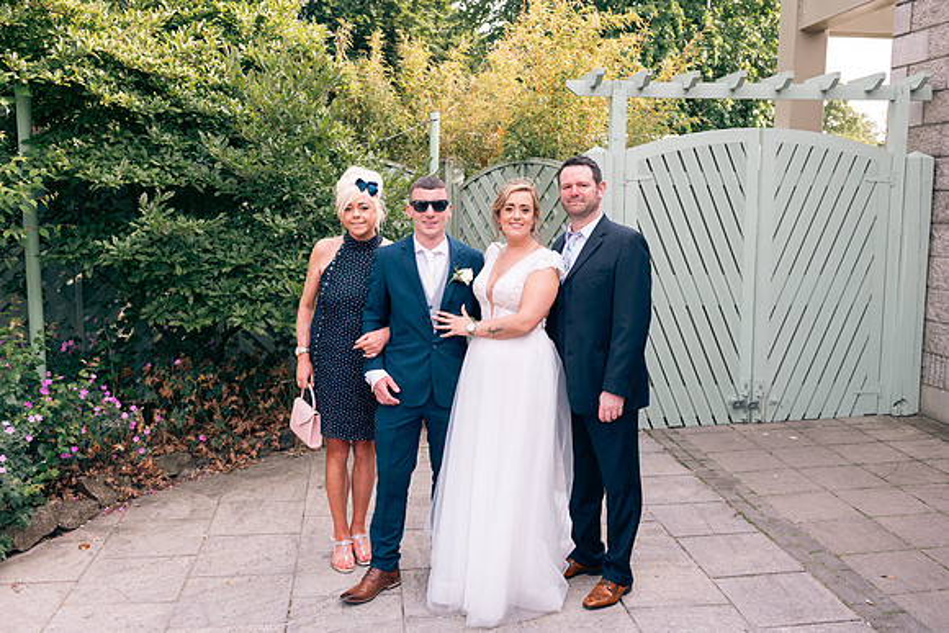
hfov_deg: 55.8
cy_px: 316
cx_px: 474
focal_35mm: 34
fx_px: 896
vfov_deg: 38.9
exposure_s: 1/160
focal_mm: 34
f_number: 6.3
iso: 160
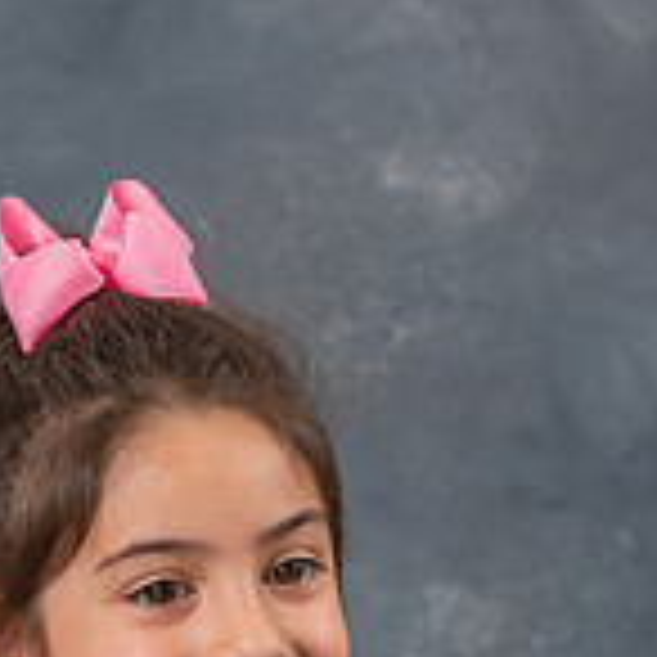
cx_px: 196
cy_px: 912
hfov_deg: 5.7
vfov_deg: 5.7
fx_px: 6549
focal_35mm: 305
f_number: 5.6
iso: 200
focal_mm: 70
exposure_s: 1/160
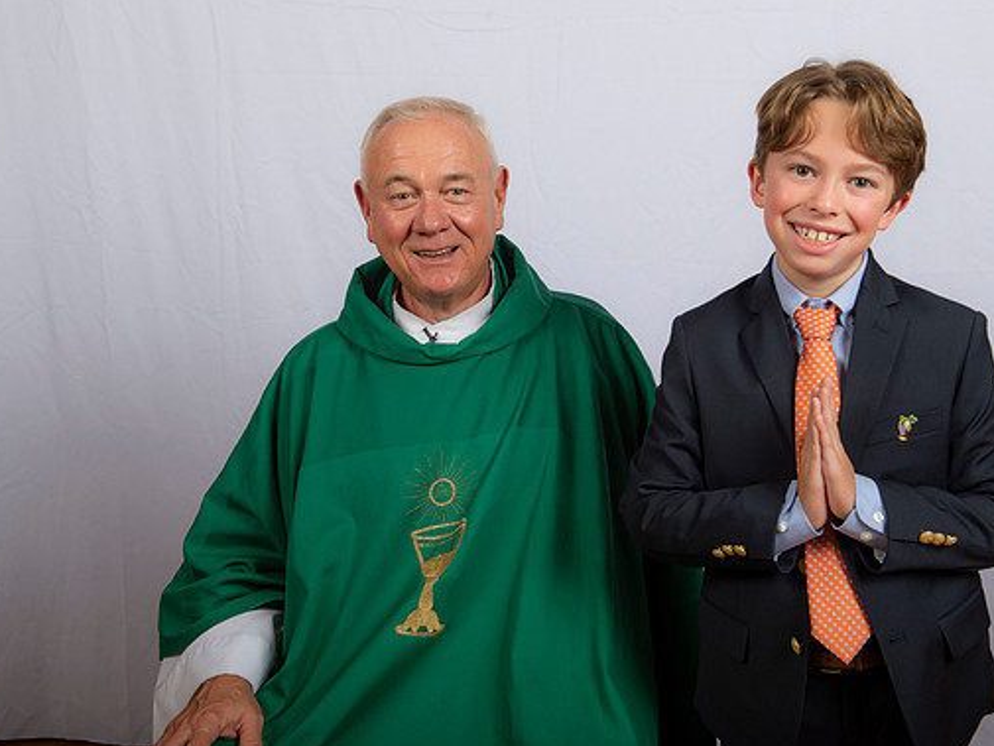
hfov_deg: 36.1
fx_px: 1522
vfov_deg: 27.5
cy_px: 378
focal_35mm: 53
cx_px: 545
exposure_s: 1/200
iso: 320
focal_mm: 48
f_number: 8
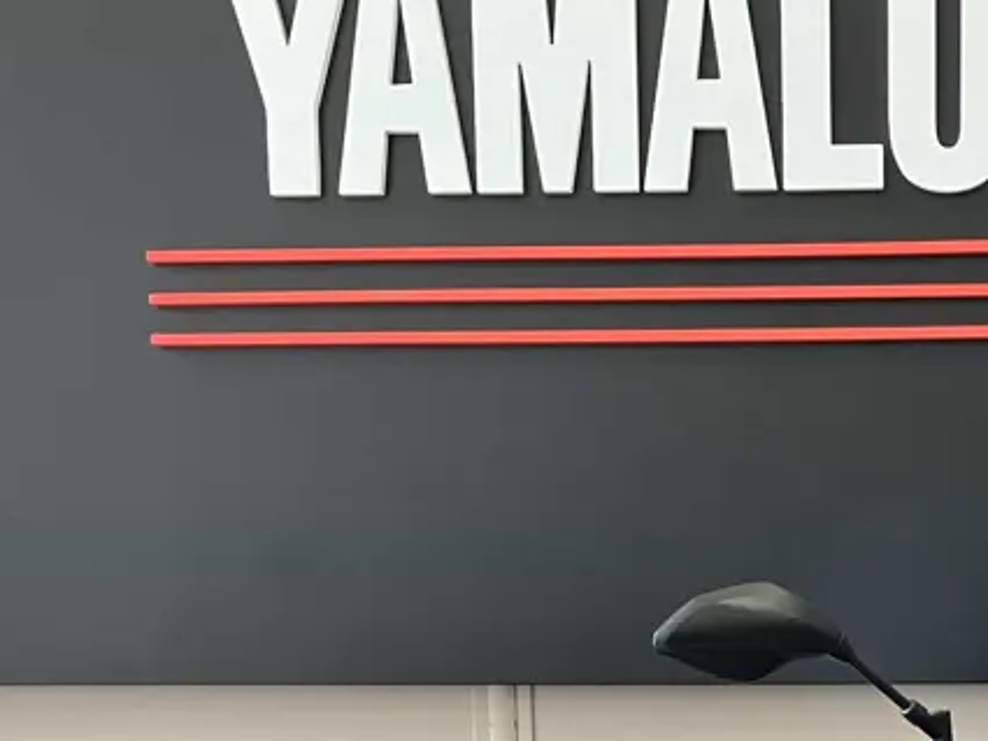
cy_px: 915
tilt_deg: -8.1
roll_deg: +0.4
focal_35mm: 79
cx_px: 855
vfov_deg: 17.7
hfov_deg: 24.1
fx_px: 2255
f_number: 1.8
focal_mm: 3.99
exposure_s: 1/60
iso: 100
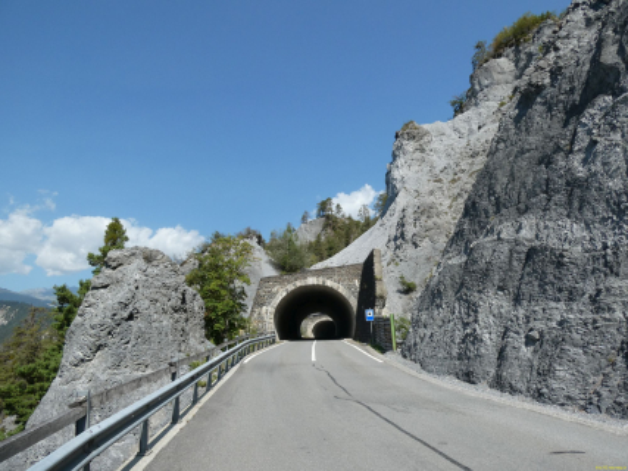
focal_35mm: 24
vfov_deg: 56.8
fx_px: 435
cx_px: 314
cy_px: 236
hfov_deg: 71.6
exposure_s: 1/1000
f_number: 3.5
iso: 80
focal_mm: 4.3
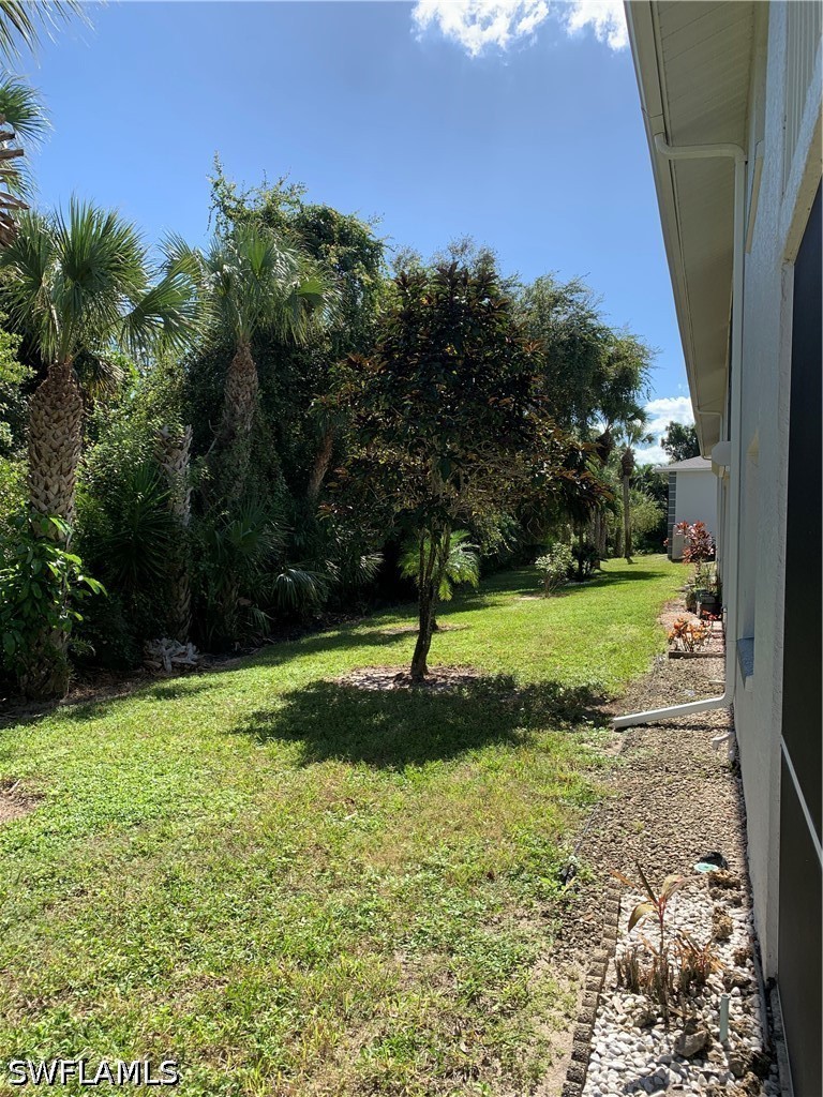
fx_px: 824
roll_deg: -0.2
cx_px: 412
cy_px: 548
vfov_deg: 67.3
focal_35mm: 26
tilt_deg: -1.1
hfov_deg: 53.1
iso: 25
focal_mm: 4.25
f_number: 1.8
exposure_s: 1/1447
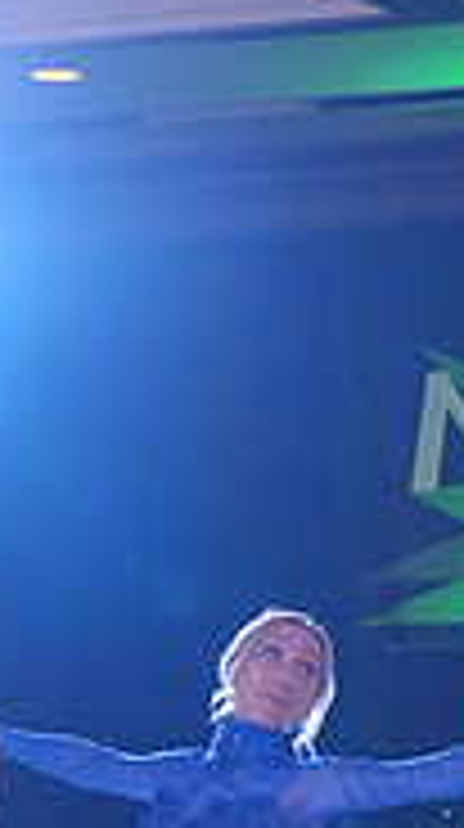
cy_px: 1030
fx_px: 5664
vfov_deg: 8.3
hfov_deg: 4.7
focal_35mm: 258
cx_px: 673
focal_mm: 52
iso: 3200
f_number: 4
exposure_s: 1/500
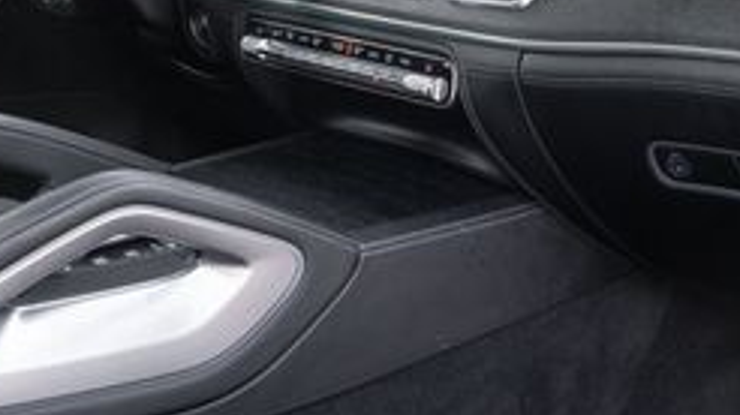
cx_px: 514
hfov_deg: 29.1
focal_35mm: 72
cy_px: -168
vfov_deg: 15.7
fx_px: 1412
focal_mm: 24
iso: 640
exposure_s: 1/30
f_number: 8
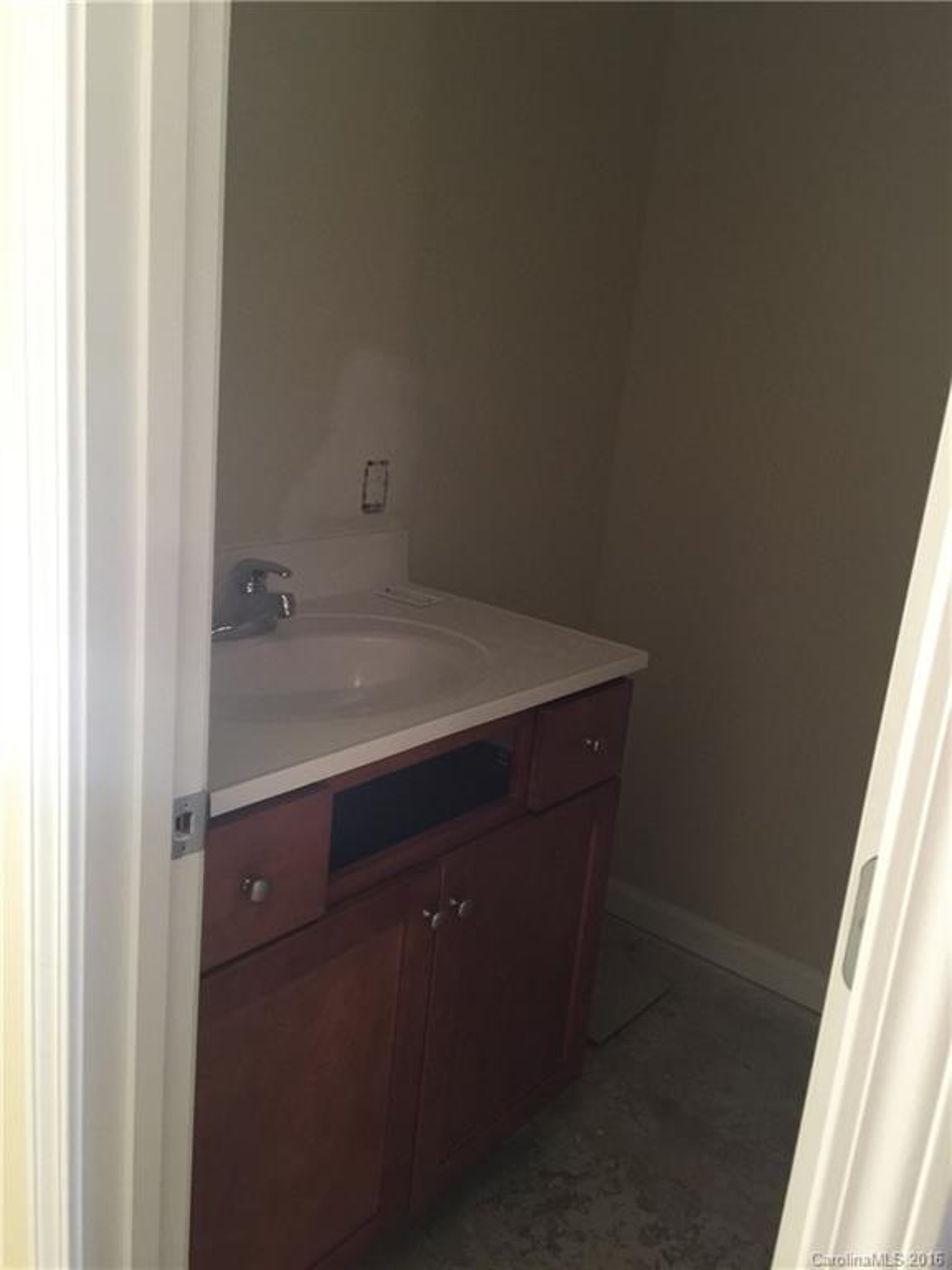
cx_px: 476
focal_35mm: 29
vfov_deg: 61.7
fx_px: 1063
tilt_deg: -15.5
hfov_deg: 48.2
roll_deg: -5.5
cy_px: 635
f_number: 2.2
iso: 100
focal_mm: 4.15
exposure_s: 1/15
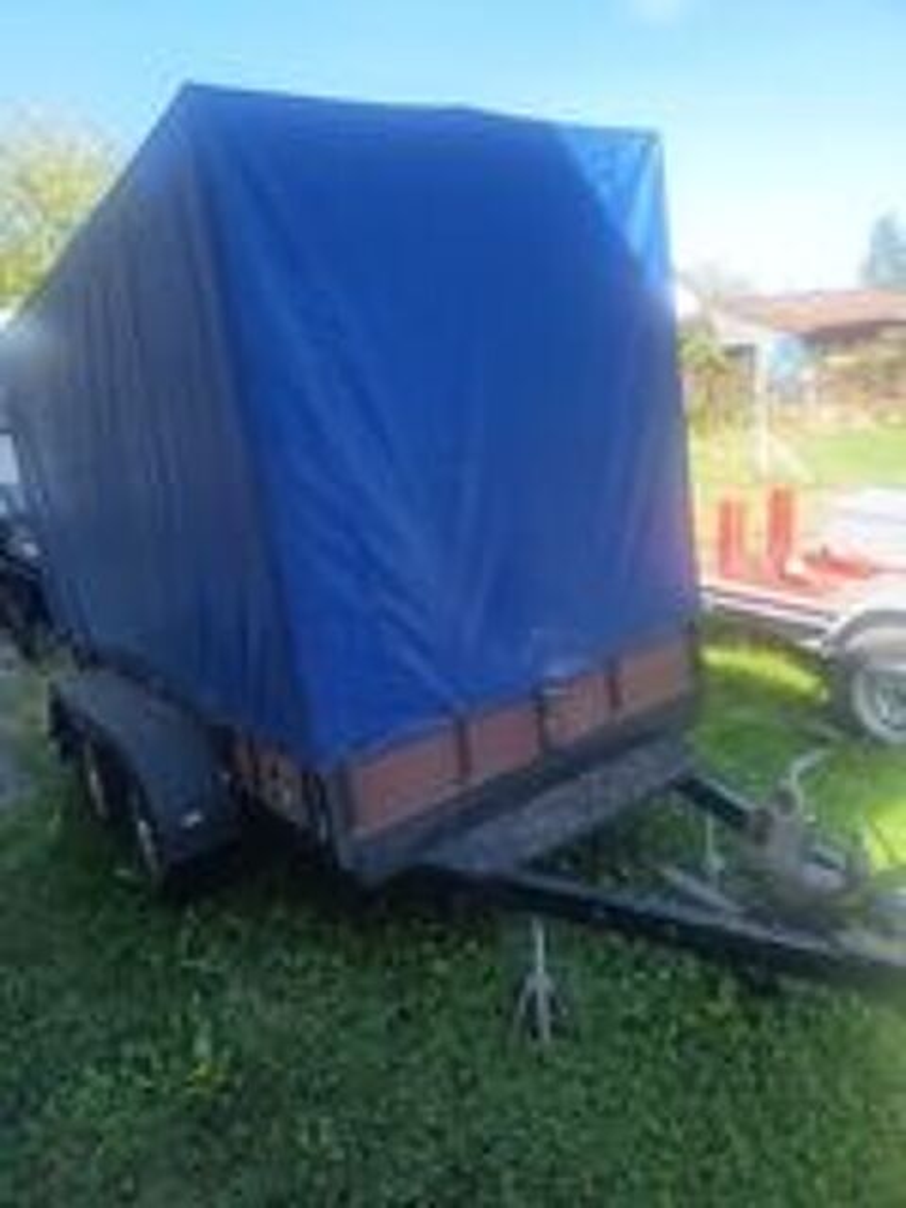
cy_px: 604
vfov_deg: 71.6
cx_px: 453
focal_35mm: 24
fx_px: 838
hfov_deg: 56.8
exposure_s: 1/100
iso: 54
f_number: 1.7
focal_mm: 5.27
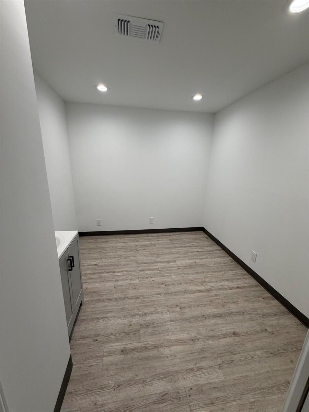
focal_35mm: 14
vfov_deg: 102.1
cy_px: 206
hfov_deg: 85.7
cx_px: 154
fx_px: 167
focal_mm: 2.22
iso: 125
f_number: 2.2
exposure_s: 1/120
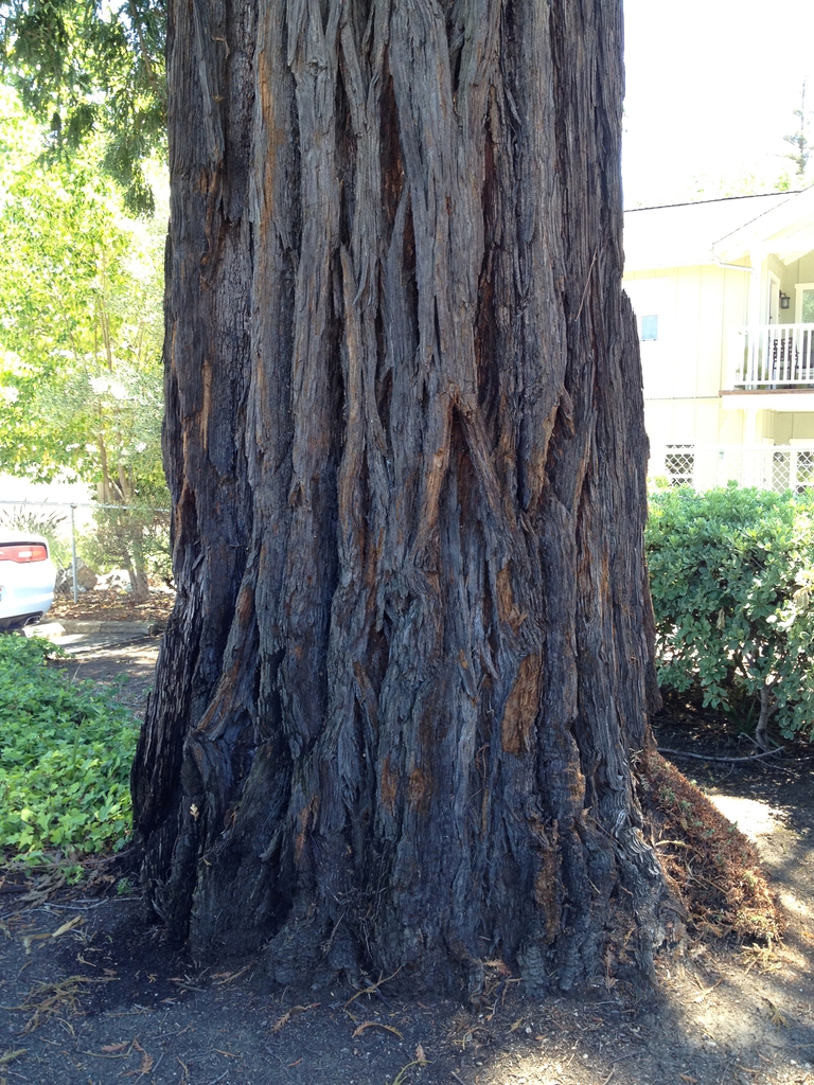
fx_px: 1097
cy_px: 542
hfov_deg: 40.7
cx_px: 407
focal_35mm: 35
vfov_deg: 52.6
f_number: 2.4
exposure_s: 1/60
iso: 64
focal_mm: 4.28
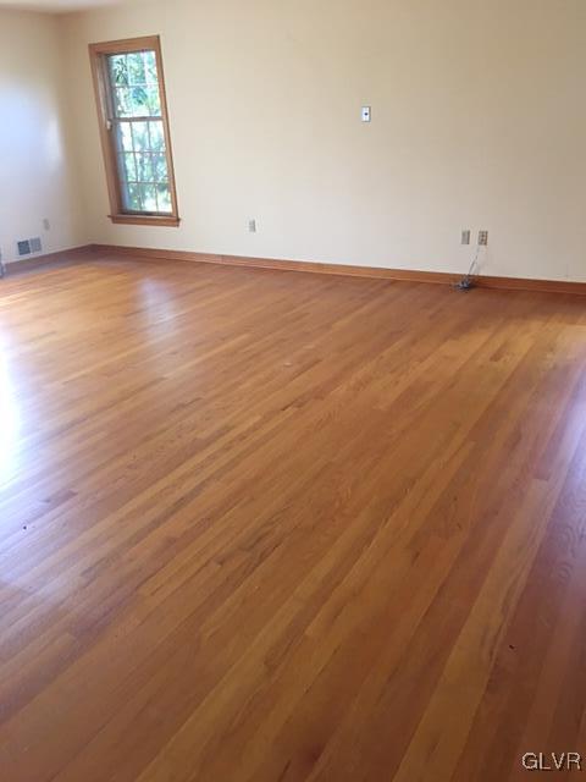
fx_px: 655
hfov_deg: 48.2
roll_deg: +0.7
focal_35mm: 29
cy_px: 391
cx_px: 293
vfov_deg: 61.7
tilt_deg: -25.6
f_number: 2.2
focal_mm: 4.15
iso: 100
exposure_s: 1/15
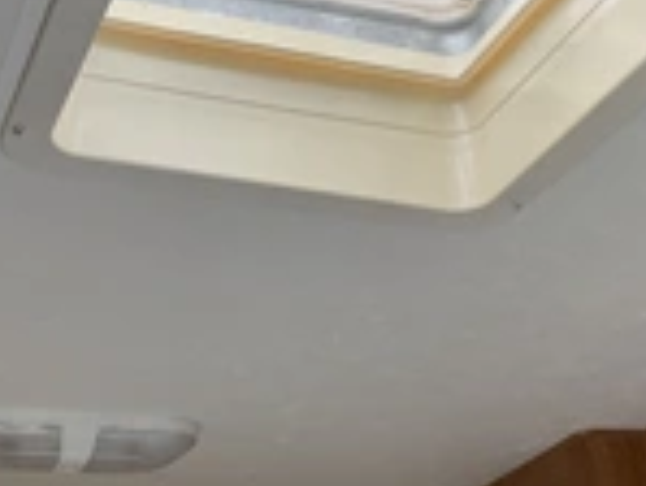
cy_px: 200
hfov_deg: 25.0
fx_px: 1457
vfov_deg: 18.9
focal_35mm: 78
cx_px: 290
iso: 64
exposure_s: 1/76
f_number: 1.8
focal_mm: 3
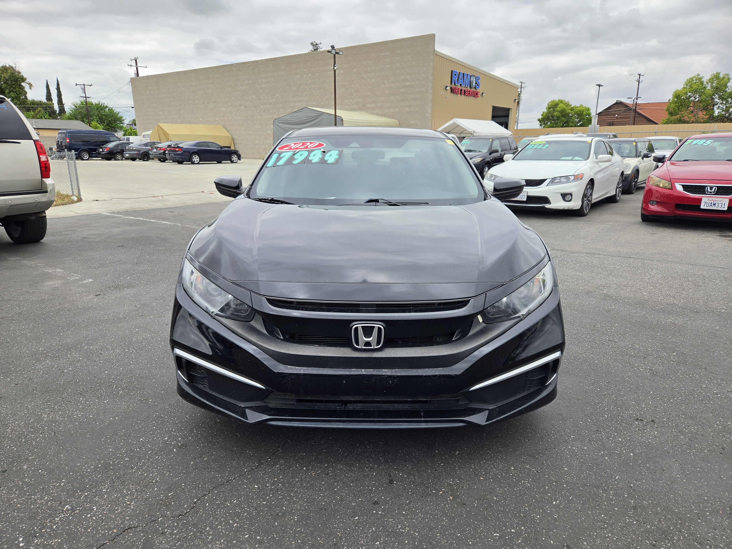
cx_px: 366
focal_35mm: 23
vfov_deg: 58.9
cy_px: 274
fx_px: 486
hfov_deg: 73.9
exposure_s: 1/2977
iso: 80
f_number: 1.8
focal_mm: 5.4
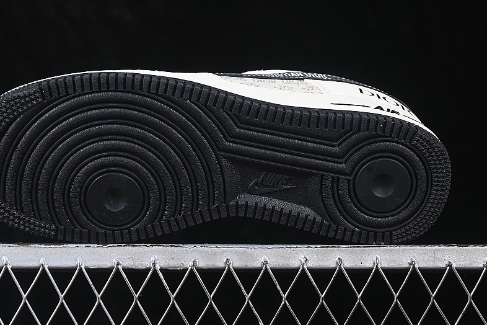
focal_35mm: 103
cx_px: 210
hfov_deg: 19.8
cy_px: 105
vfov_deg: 13.3
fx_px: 1393
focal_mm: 50
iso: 160
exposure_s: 1/60
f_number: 6.3
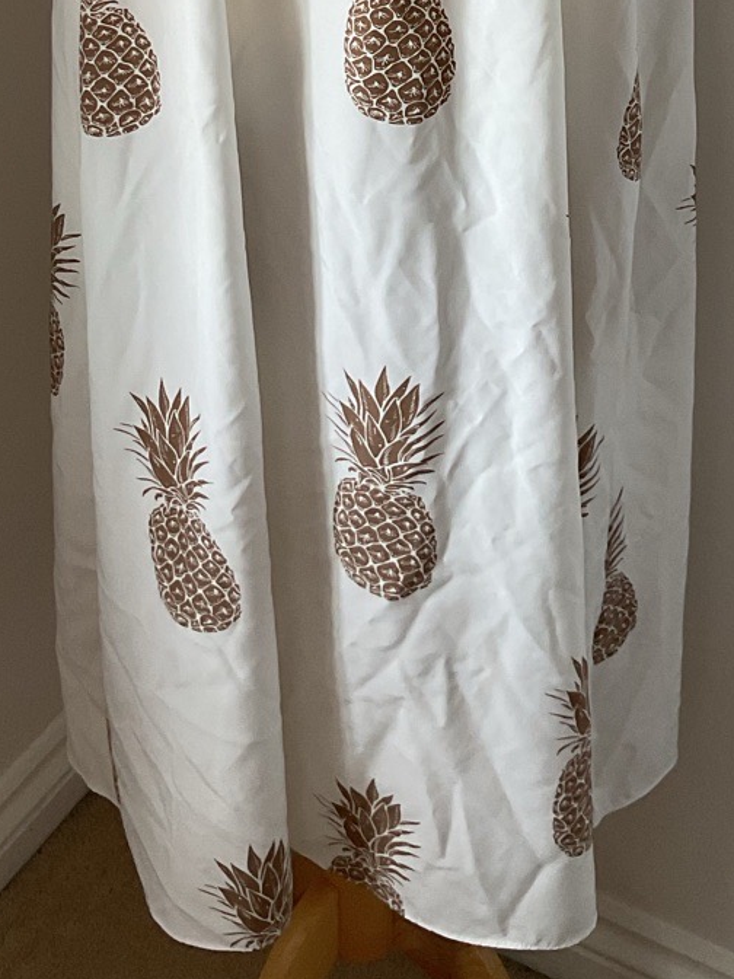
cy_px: -134
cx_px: 341
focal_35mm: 69
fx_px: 1951
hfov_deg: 21.3
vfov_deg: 25.8
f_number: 1.8
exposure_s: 1/60
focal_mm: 3
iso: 50
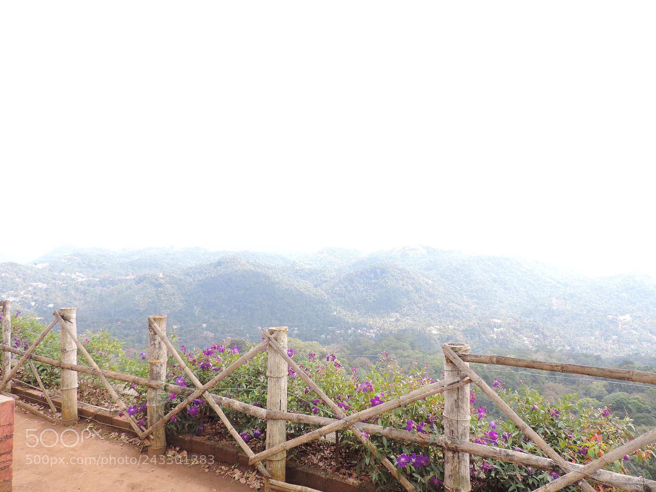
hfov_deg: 71.6
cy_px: 246
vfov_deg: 56.8
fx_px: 455
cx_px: 328
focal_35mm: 24
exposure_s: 1/1600
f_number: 3
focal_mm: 4.3
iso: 80
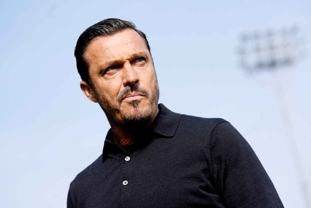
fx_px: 1097
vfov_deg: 10.8
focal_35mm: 127
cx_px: 156
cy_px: 104
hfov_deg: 16.1
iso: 125
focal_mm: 127
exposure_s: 1/1000
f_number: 5
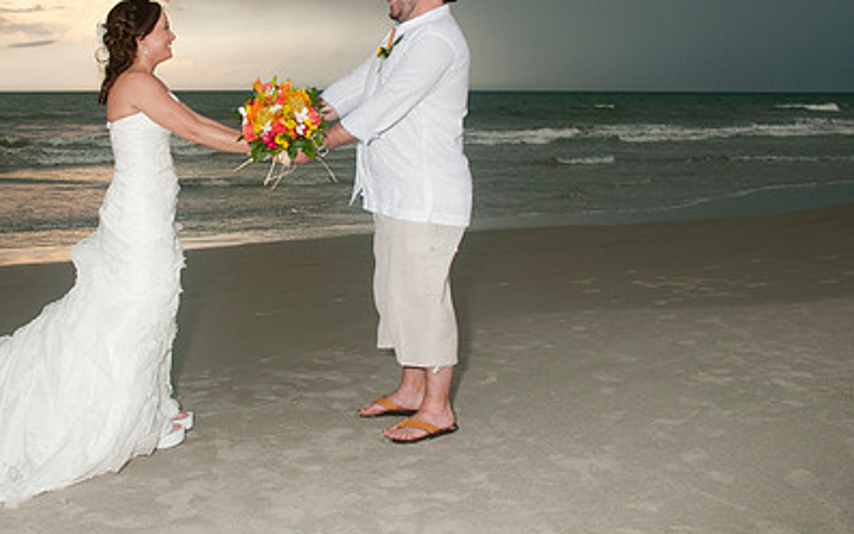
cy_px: 151
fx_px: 931
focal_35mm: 40
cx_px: 277
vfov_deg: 31.6
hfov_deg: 48.3
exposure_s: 1/200
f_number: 5.6
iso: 400
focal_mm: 18
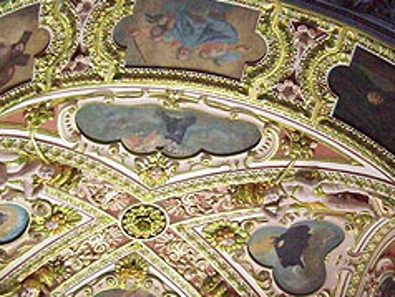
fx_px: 777
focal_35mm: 68
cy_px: 143
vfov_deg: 21.7
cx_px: 194
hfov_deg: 28.5
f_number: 2.7
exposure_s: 1/91.3
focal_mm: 6
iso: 800
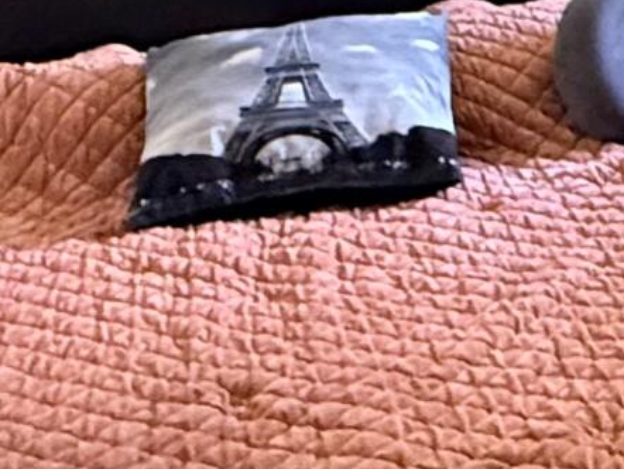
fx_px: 1713
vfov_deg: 15.0
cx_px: 1192
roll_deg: +0.8
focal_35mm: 95
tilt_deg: -7.4
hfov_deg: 16.5
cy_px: -100
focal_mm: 2.22
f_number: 2.2
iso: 640
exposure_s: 1/60
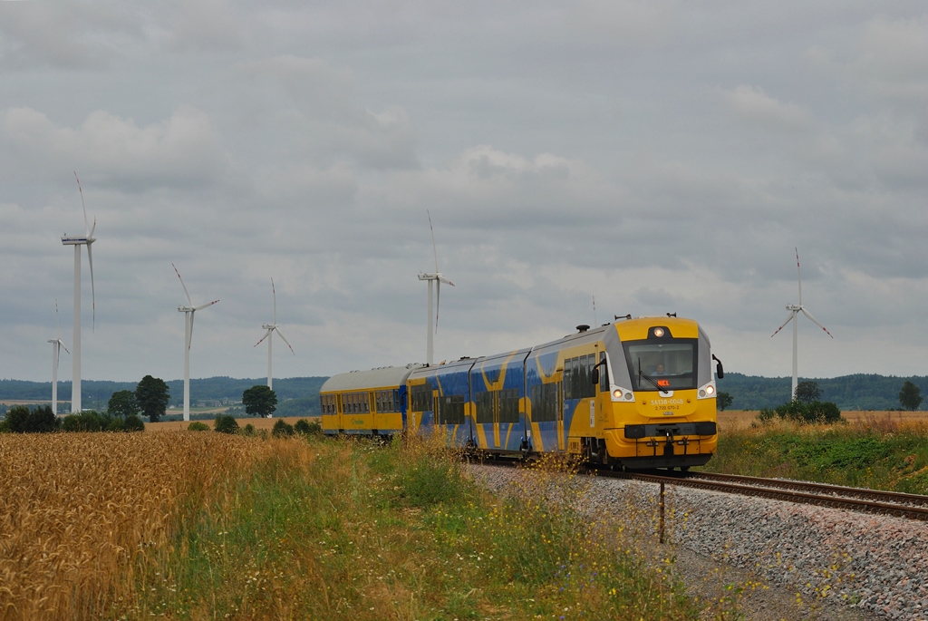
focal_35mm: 105
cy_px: 310
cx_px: 464
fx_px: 2709
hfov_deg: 19.4
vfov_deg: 13.1
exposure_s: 1/400
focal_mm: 70
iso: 100
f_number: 6.3
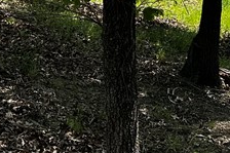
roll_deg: +2.0
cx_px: 116
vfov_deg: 11.3
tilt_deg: +1.1
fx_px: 728
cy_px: -105
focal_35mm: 114
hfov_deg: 18.0
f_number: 1.78
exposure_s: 1/1107
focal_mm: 6.86
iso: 80
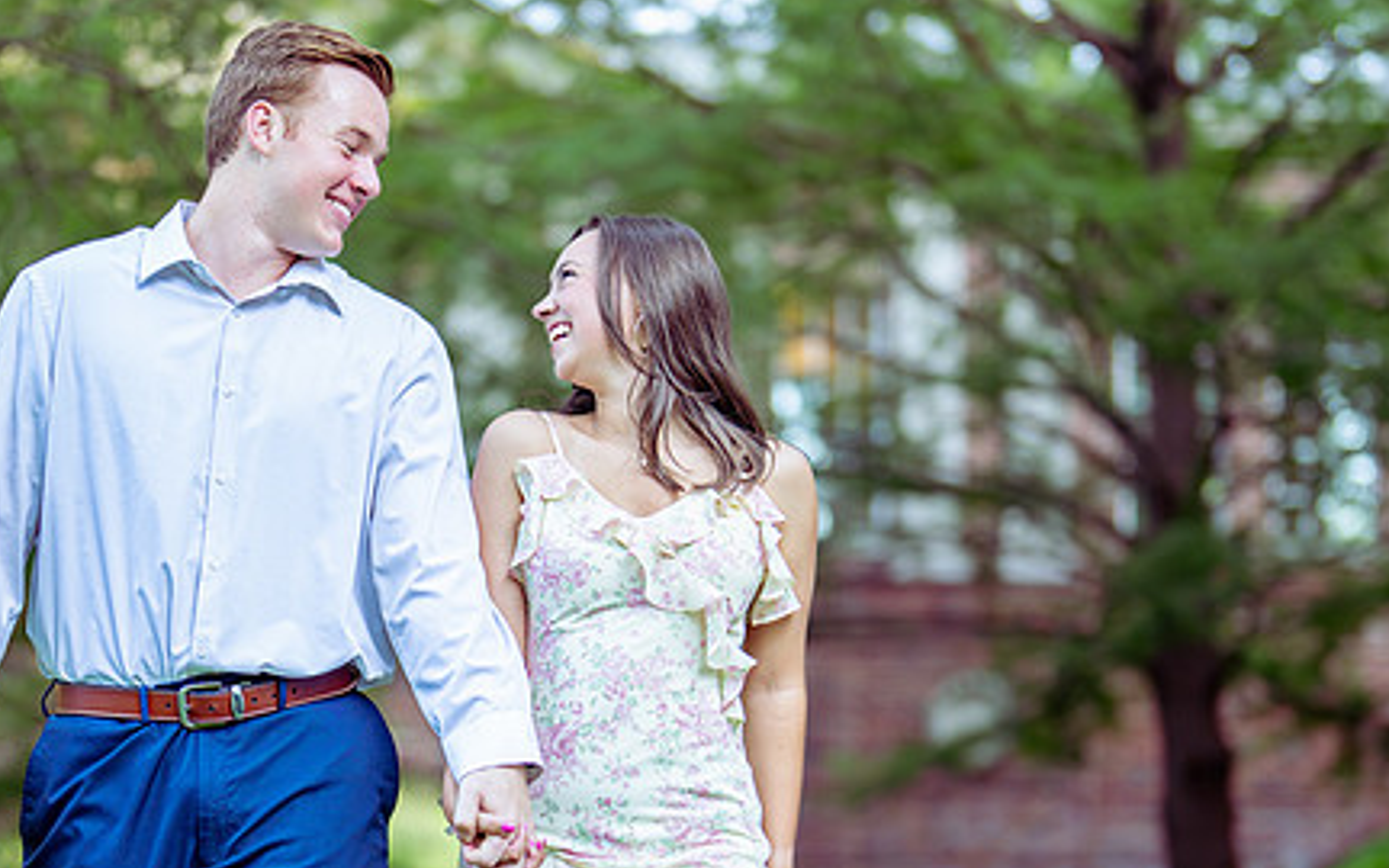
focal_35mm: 114
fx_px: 4315
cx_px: 536
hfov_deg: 18.3
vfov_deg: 11.4
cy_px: 698
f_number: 1.2
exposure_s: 1/1000
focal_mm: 50
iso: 500
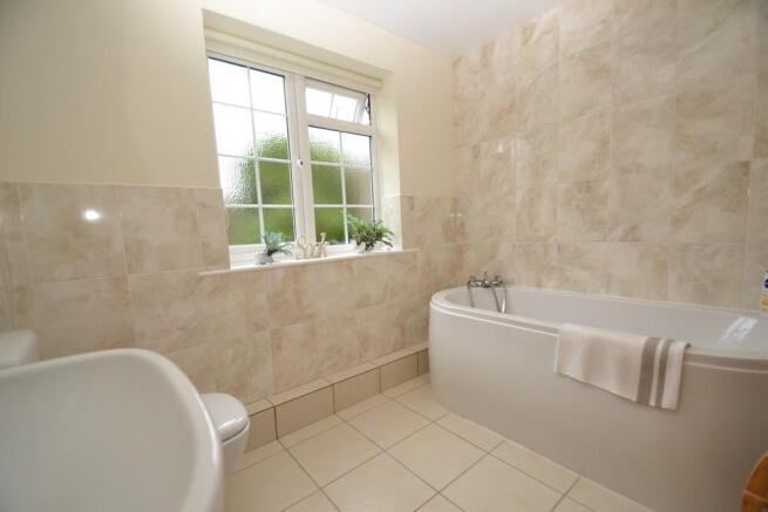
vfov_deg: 77.4
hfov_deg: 100.4
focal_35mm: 15
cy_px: 256
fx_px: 320
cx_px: 384
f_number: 3.5
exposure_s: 1/60
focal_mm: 10
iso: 1100
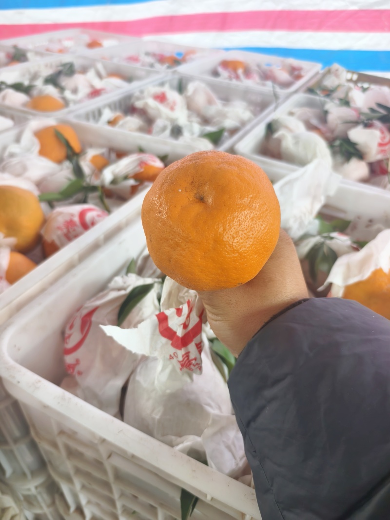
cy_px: 260
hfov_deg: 58.9
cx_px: 195
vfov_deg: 73.9
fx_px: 346
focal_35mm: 23
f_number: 1.57
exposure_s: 1/100
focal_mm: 5.6
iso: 101
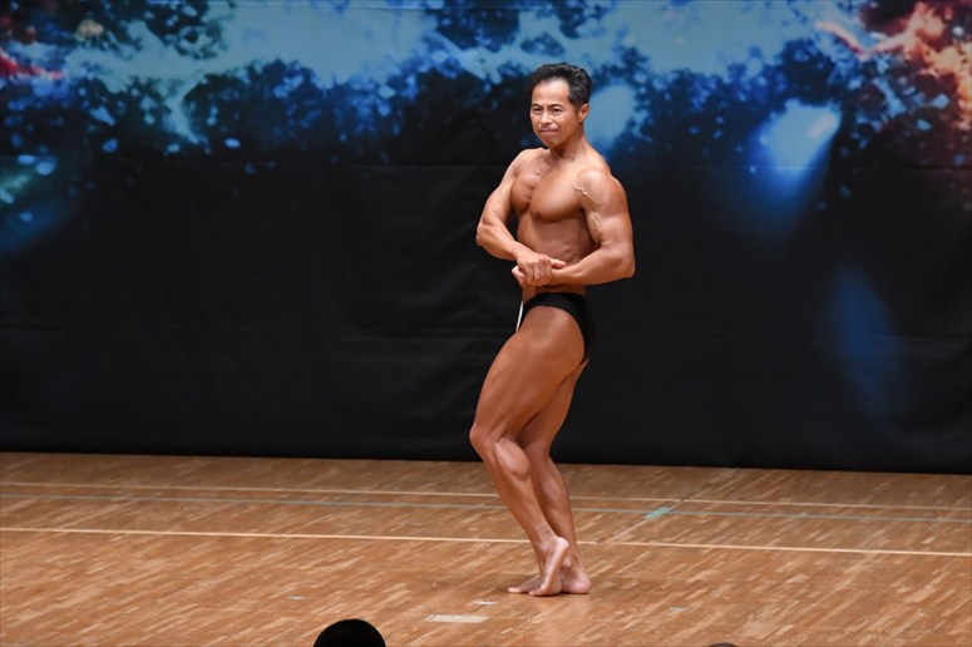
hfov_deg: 7.2
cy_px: 324
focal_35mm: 285
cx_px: 486
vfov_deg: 4.8
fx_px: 7691
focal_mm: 190
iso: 5000
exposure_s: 1/400
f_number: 5.6
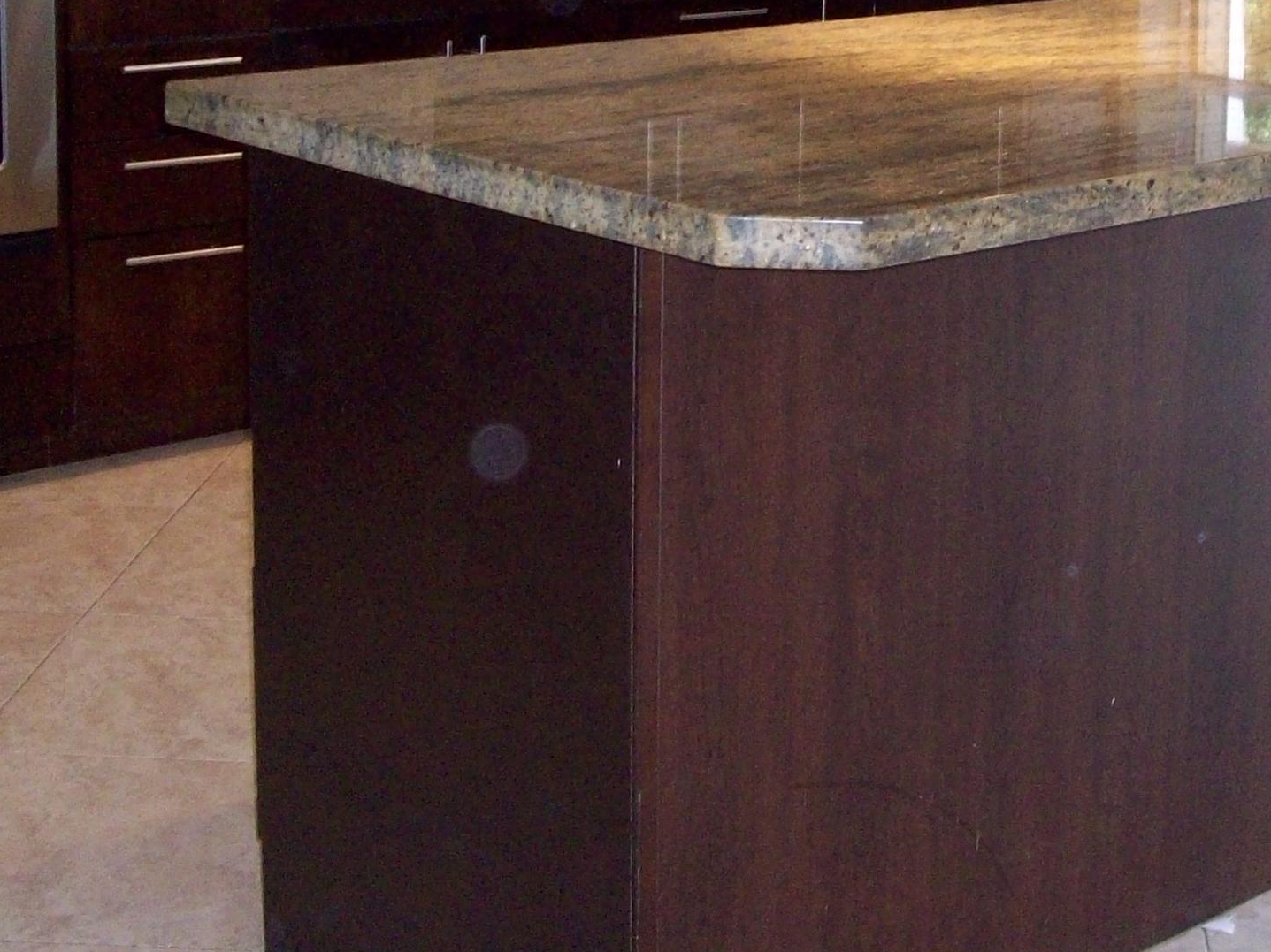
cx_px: 992
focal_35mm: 71
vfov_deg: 20.0
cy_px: -28
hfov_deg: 26.9
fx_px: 2606
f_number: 2.8
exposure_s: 1/60
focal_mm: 5.7
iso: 200
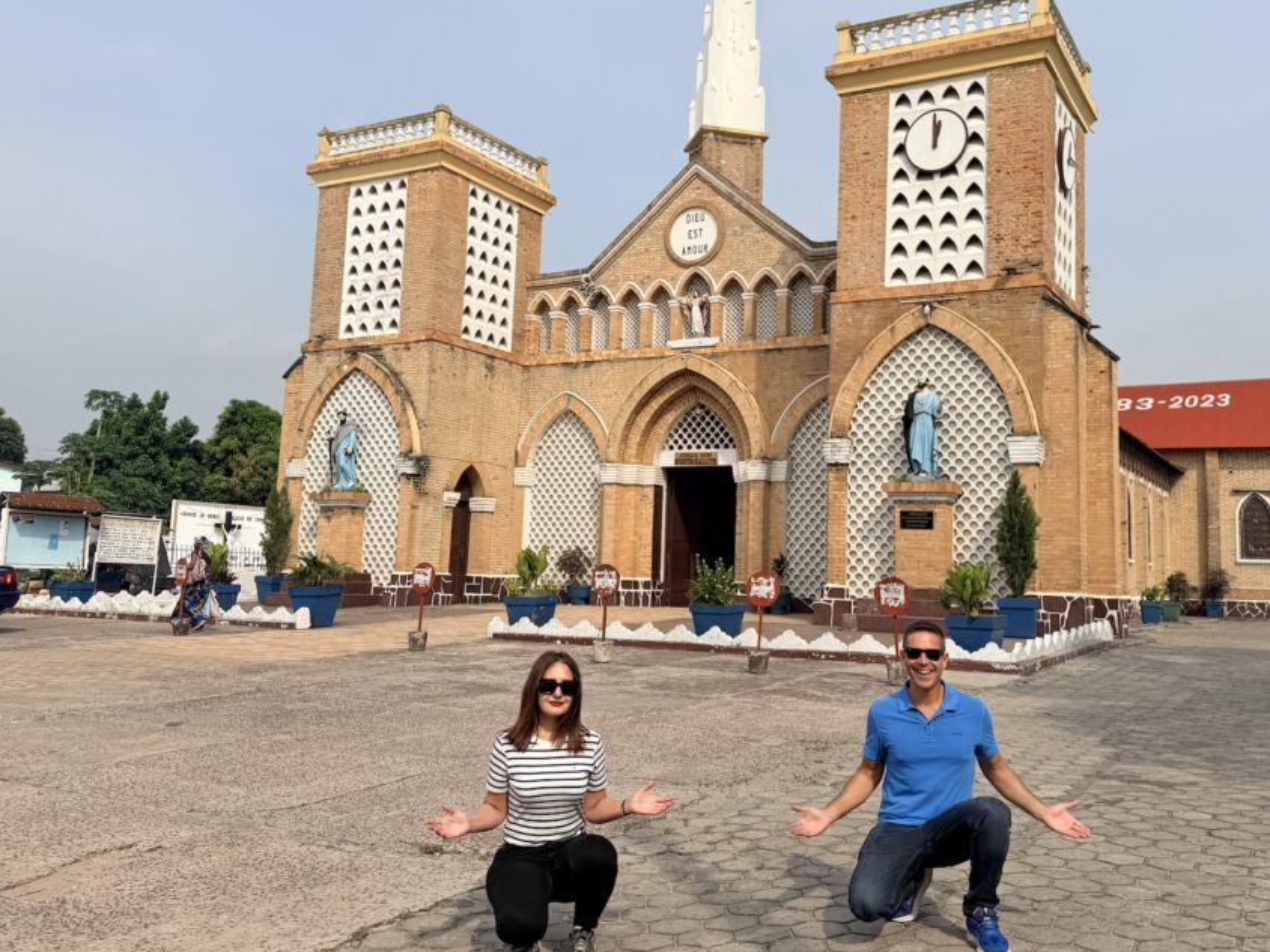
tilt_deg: +8.7
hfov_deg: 55.2
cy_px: 391
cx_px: 703
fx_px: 1211
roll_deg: -1.7
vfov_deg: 42.8
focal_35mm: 33
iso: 80
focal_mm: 6.76
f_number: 1.78
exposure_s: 1/4975
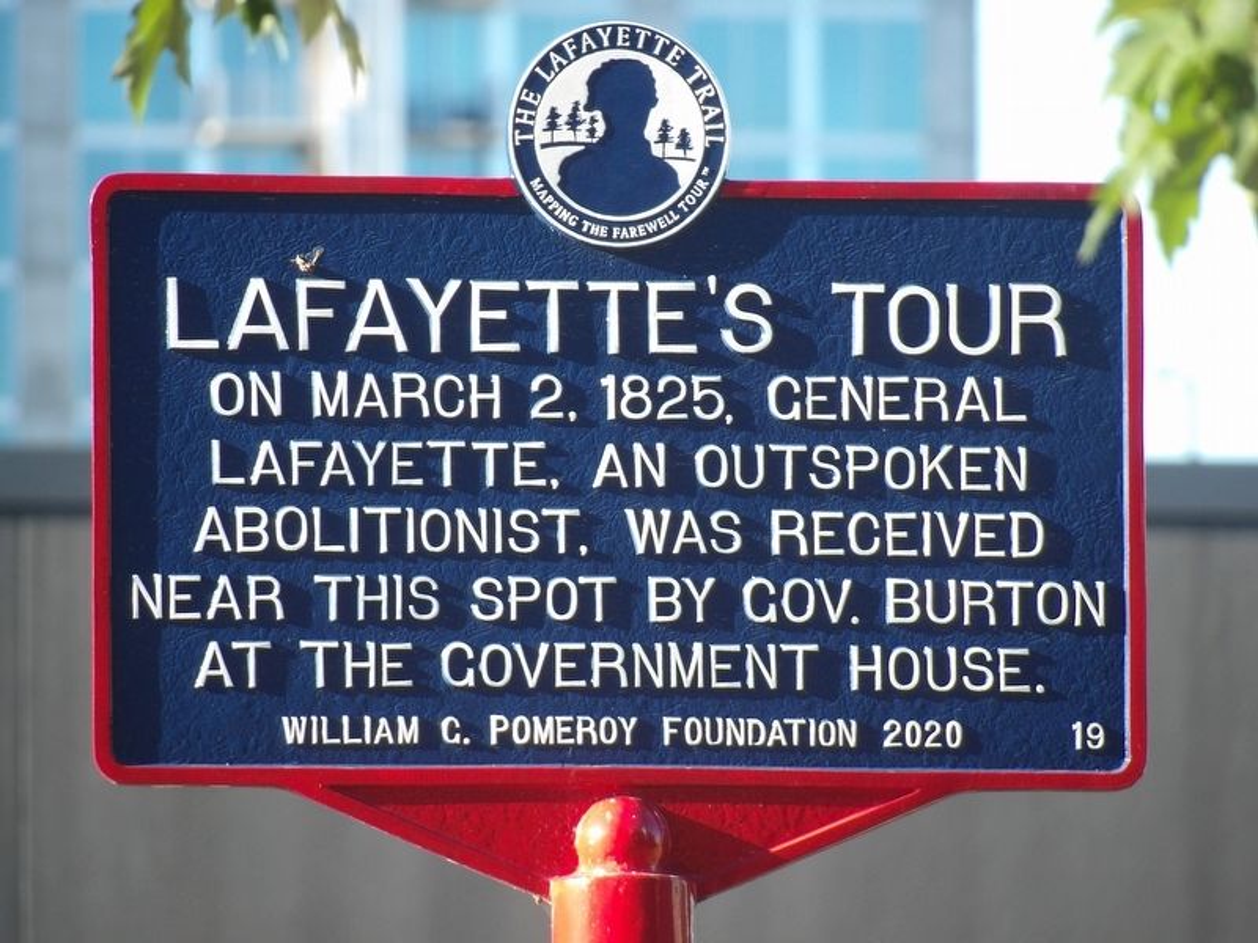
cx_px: 629
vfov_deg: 2.1
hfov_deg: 2.8
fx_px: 26130
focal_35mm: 719
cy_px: 472
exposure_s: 1/100
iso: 113
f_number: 4.4
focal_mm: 128.9
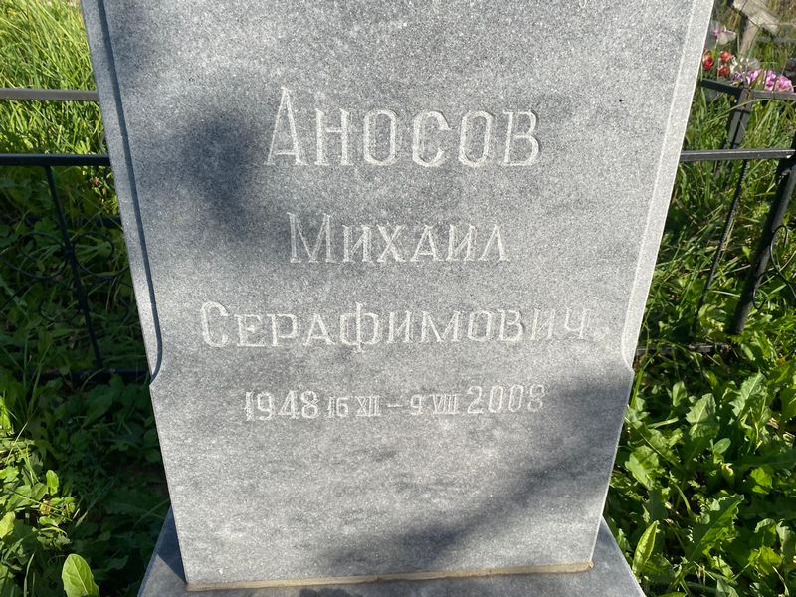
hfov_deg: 67.3
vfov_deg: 53.1
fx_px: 598
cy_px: 298
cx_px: 398
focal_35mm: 26
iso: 32
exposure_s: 1/3497
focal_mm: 4.25
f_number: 1.8
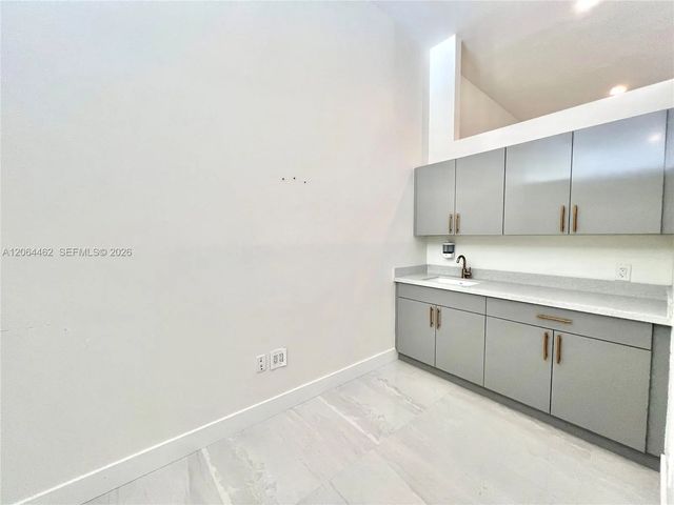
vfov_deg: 89.9
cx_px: 337
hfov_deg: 106.2
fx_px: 253
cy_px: 252
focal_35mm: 13
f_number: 1.8
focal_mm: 1.57
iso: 100
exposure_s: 1/120
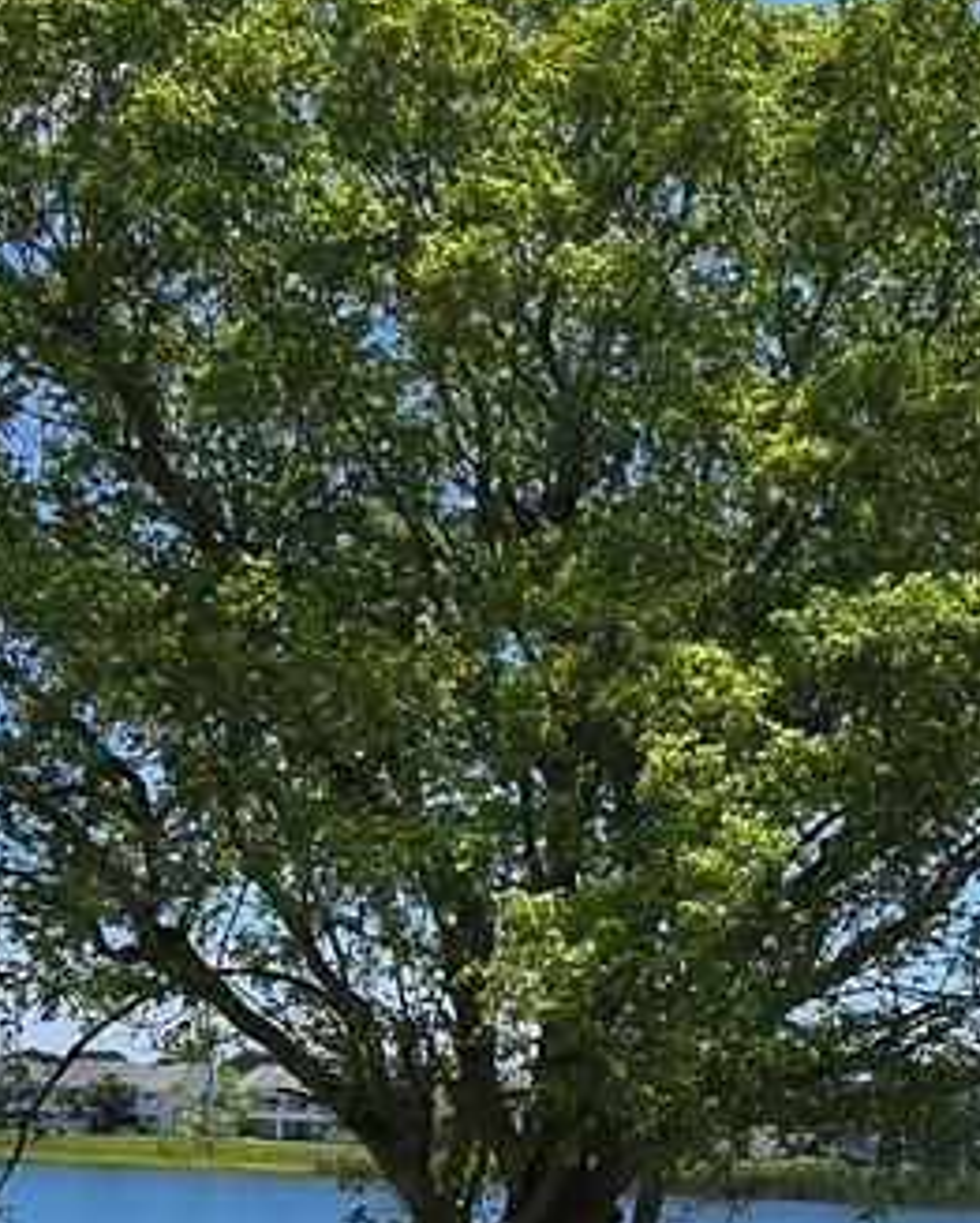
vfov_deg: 29.9
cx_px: 875
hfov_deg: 24.0
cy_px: 931
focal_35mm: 62
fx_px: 2246
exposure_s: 1/3474
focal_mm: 2.2
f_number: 2.2
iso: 50
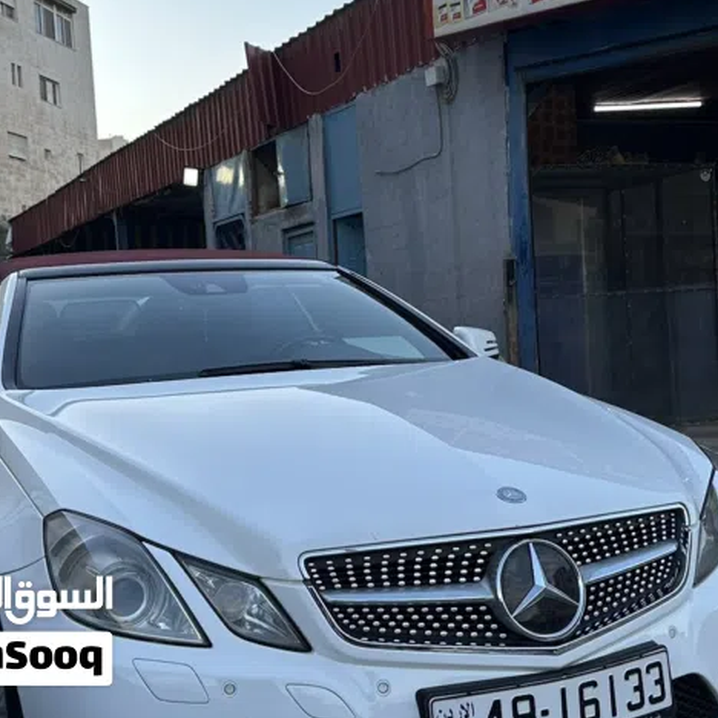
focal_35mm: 29
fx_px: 681
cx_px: 344
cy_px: 354
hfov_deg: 55.6
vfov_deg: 55.6
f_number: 1.78
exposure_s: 1/734
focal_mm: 6.86
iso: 80
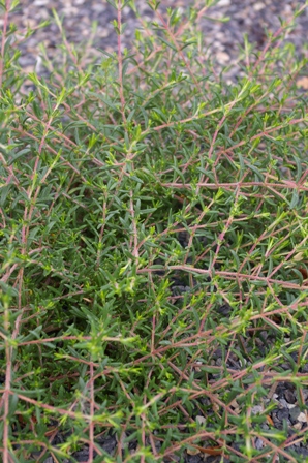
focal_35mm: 82
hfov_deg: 16.5
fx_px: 1060
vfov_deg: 24.6
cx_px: 154
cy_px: 232
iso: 200
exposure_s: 1/90
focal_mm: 55
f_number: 6.7
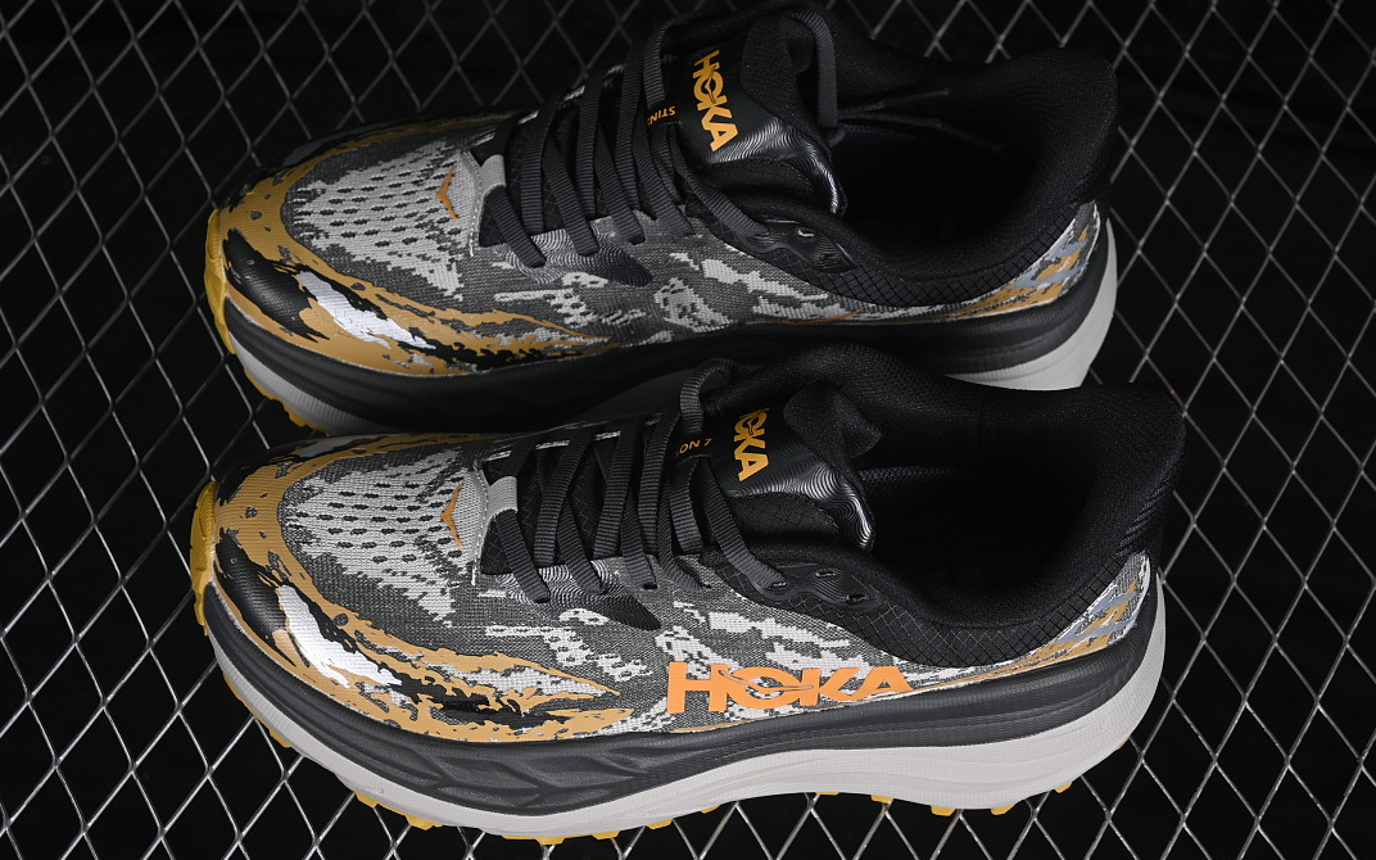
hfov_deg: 26.8
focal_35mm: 77
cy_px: 427
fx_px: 2888
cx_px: 687
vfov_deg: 16.9
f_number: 6.3
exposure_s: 1/60
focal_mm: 50
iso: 160
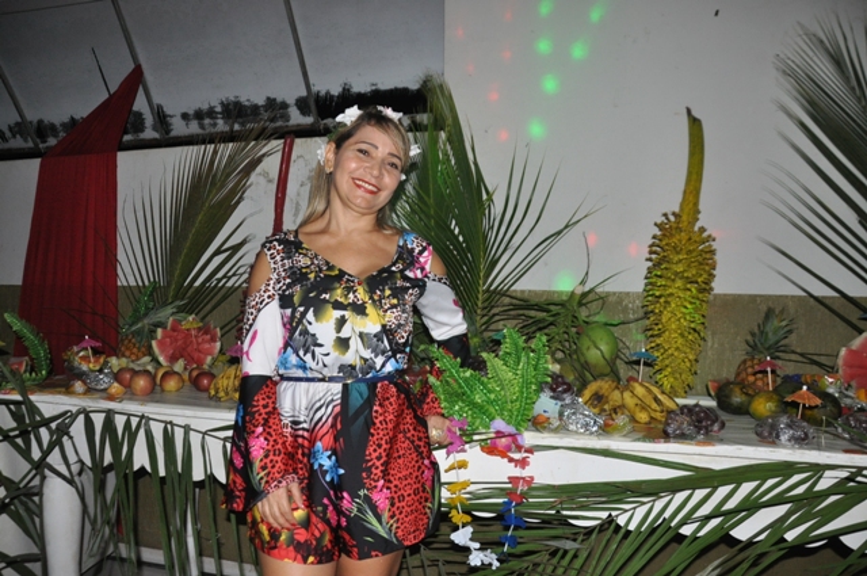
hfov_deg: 67.4
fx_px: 649
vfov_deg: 47.8
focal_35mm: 27
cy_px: 288
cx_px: 434
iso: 1250
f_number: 4.5
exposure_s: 1/60
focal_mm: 18
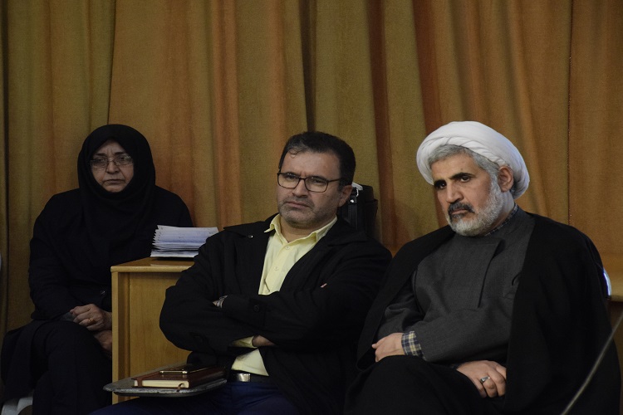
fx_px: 2725
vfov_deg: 8.7
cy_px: 208
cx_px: 312
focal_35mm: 158
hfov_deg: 13.0
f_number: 5.6
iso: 3200
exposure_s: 1/50
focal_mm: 105
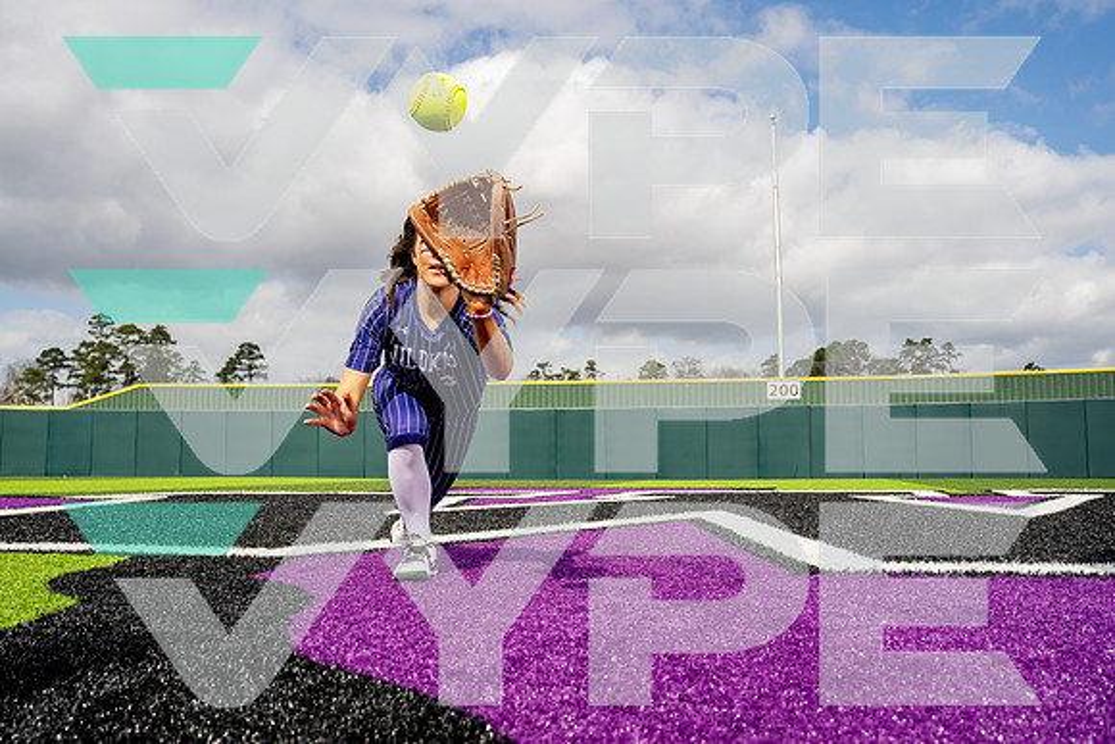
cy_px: 372
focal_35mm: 30
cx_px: 558
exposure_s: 1/1000
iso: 100
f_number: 4.5
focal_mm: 27
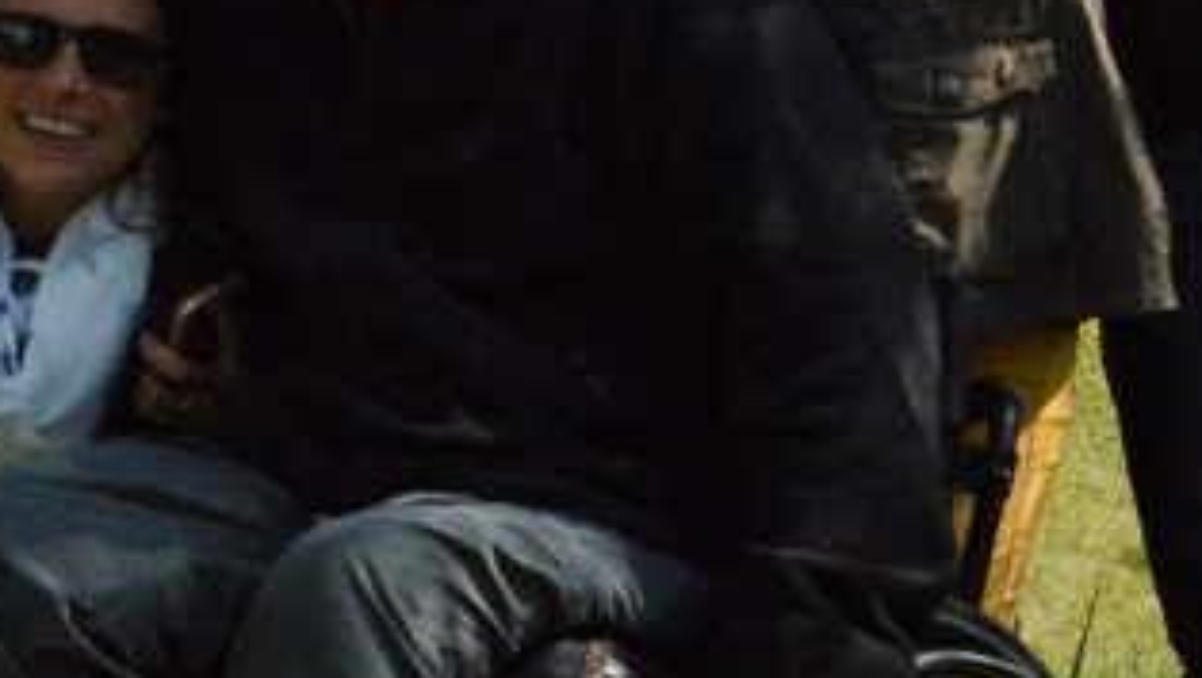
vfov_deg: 6.3
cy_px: -611
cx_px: -1665
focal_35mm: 189
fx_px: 6027
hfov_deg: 10.0
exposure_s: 1/3200
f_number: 9
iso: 800
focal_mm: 21
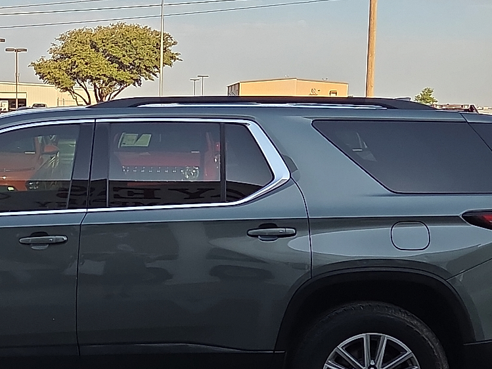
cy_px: 263
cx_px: 78
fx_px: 1123
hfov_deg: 24.2
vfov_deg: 18.6
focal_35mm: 79
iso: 25
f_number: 1.8
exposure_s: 1/1250
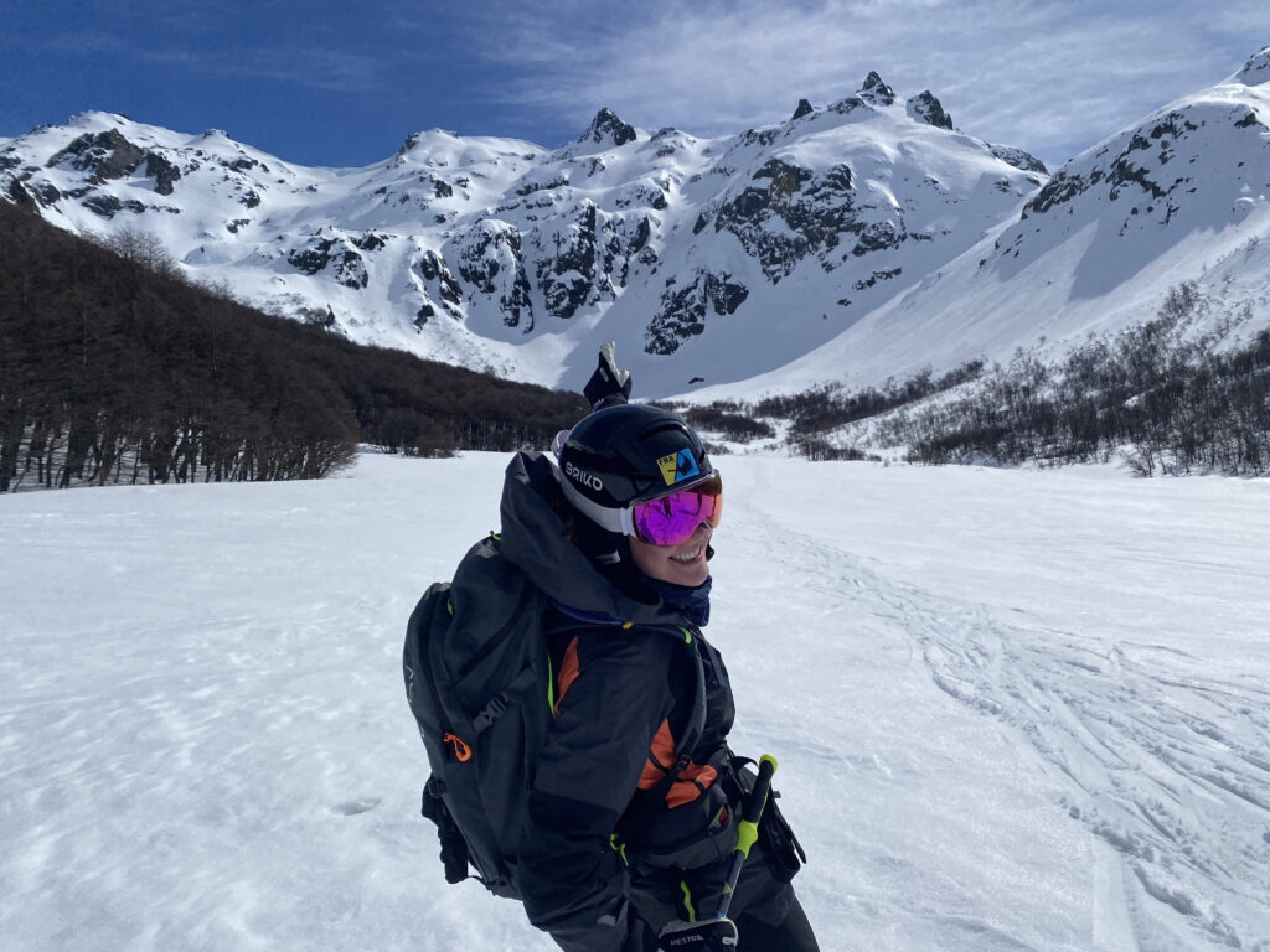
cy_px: 476
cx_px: 635
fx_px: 954
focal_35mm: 26
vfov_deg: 53.1
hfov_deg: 67.3
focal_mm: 4.2
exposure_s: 1/10417
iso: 32
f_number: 1.8
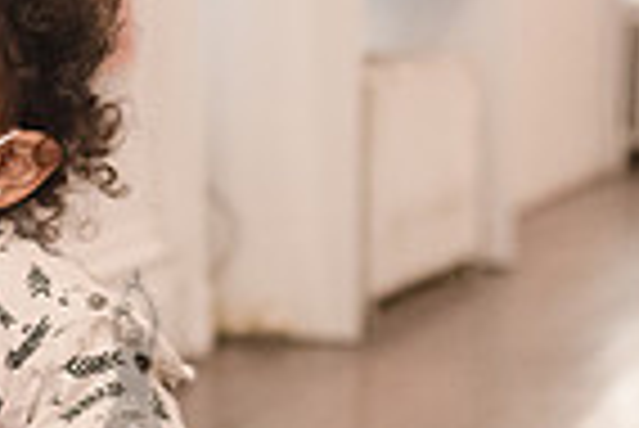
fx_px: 2949
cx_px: -85
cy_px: 356
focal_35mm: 166
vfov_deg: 8.3
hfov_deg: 12.1
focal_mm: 35
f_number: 3.2
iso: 2500
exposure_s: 1/200
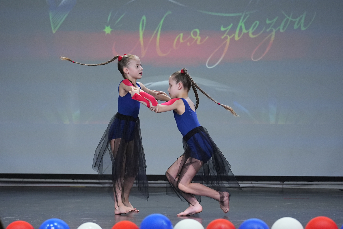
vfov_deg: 5.9
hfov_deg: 8.9
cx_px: 172
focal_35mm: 232
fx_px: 2210
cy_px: 114
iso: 2500
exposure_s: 1/400
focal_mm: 155
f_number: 2.8
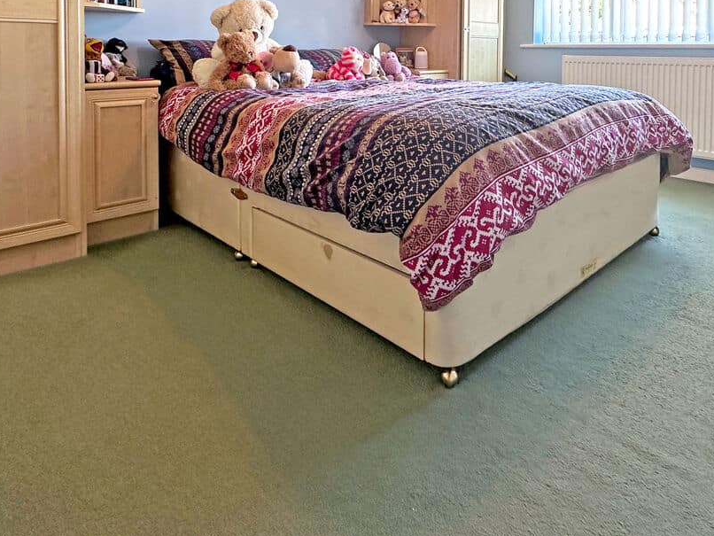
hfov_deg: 69.1
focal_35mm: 25
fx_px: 516
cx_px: 399
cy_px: 62
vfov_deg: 49.4
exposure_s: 1/99
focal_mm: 2.22
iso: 160
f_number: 2.2
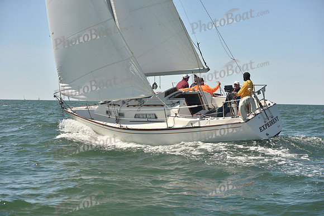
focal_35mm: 70
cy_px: 108
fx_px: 630
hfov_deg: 28.8
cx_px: 162
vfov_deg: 19.5
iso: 250
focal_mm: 70
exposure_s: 1/800
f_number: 5.6
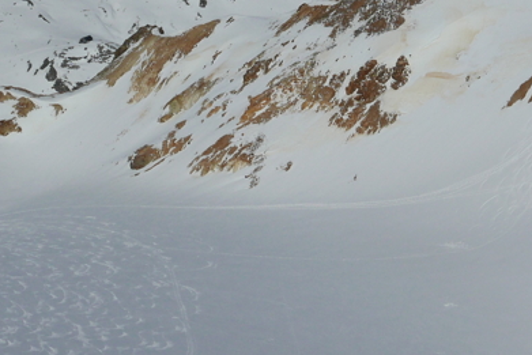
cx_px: 360
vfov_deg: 13.9
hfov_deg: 21.4
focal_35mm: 95
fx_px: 1404
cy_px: -101
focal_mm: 13.9
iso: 200
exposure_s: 1/6400
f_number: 5.6
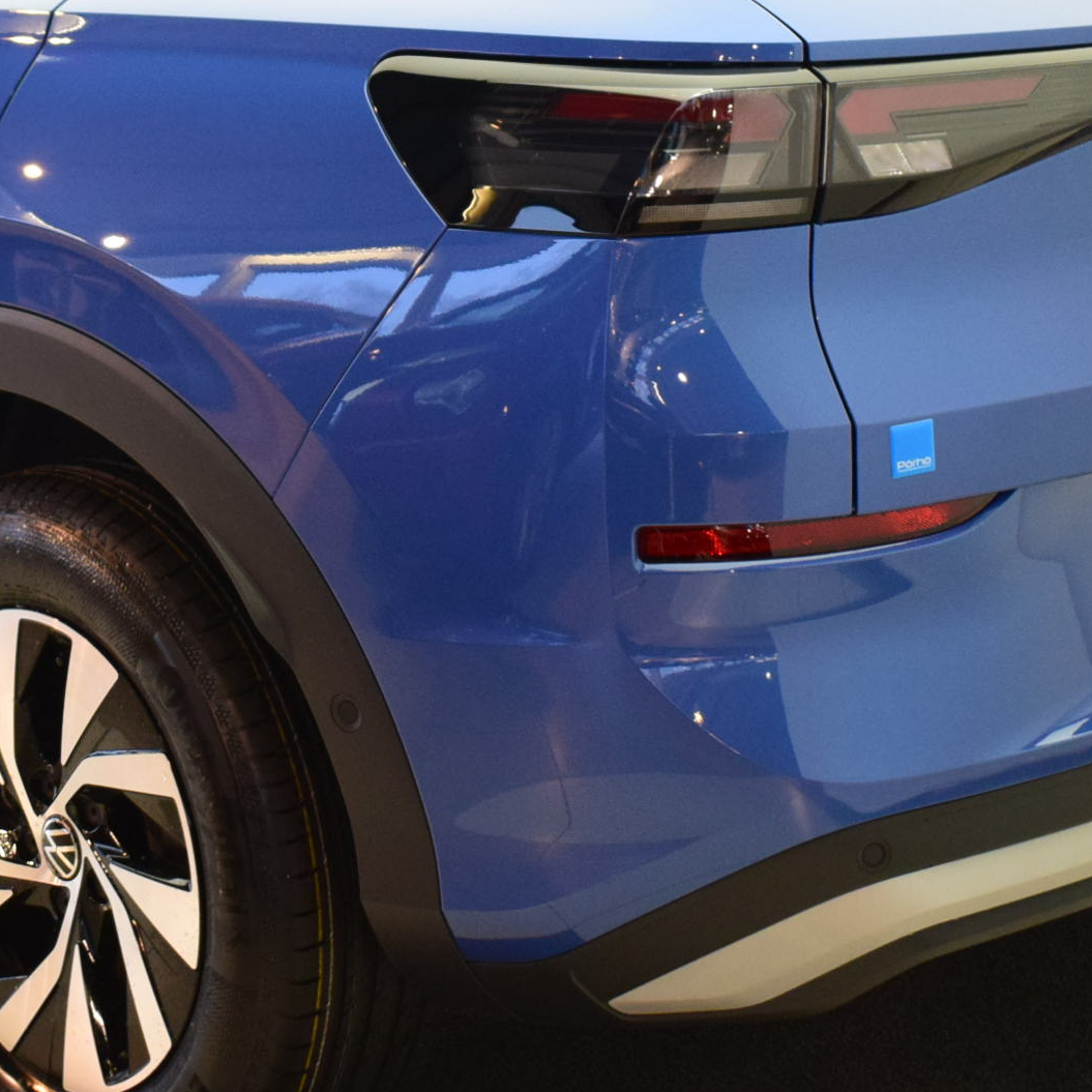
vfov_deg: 20.6
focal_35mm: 83
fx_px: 2970
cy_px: 237
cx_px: 334
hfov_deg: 20.7
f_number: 3.8
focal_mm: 23
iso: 1600
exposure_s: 1/160
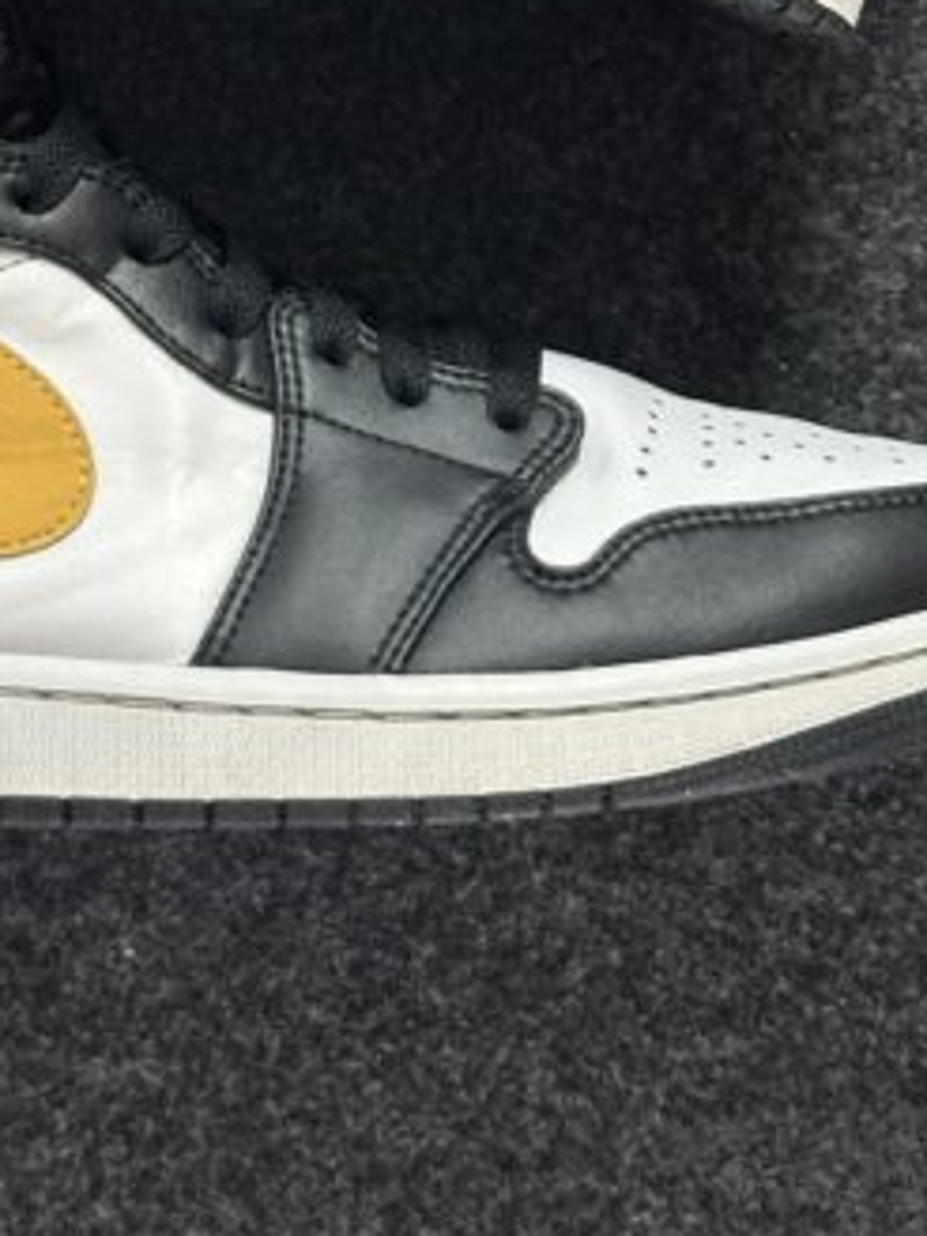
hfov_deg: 12.6
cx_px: 151
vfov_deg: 16.4
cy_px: -51
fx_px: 4178
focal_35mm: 117
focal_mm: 6.86
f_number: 1.78
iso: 250
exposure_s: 1/50
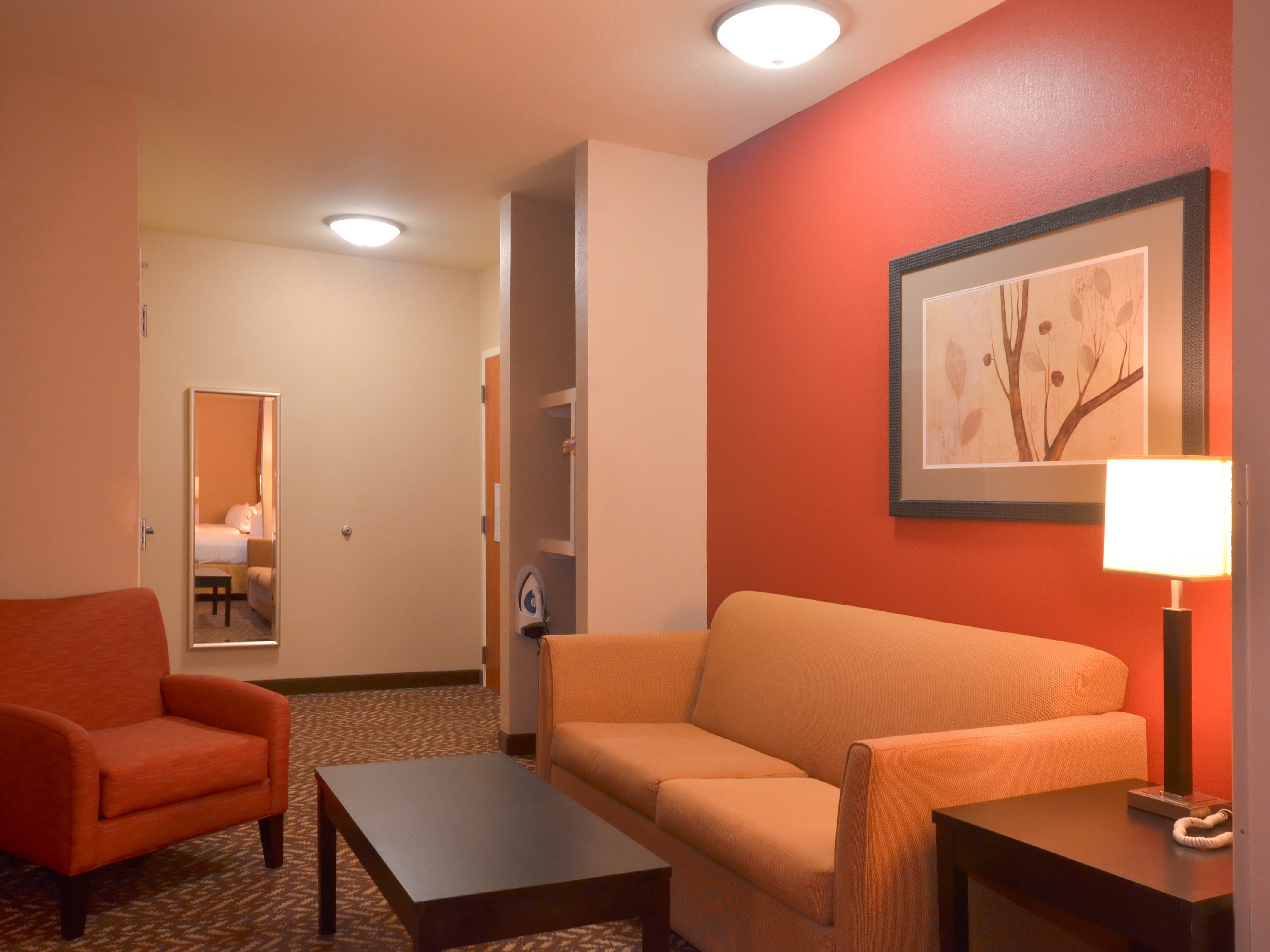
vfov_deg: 48.9
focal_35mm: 29
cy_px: 487
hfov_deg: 62.4
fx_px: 1048
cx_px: 623
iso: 320
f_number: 7.1
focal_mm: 17
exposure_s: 1/8
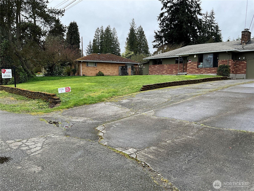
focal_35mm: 29
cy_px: 96
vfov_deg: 48.2
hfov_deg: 61.7
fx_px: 213
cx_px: 127
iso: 25
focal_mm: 3
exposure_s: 1/514
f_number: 1.8
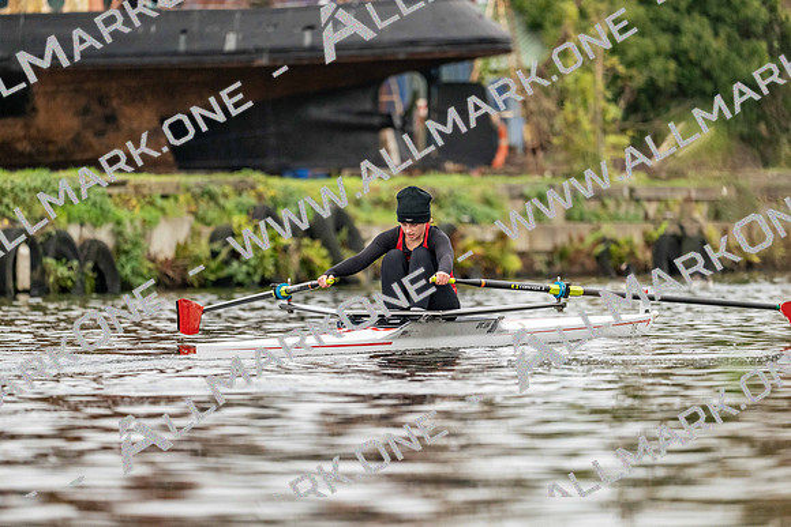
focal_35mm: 400
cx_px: 396
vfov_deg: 3.4
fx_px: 8791
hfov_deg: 5.2
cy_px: 264
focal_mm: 400
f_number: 4.5
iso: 2500
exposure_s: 1/2500
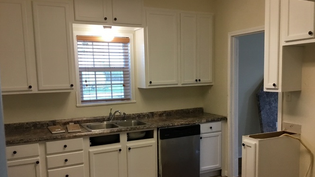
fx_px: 284
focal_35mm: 34
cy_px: 107
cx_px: 158
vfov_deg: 34.6
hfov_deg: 58.0
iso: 50
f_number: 2.4
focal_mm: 3.3
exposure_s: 1/30
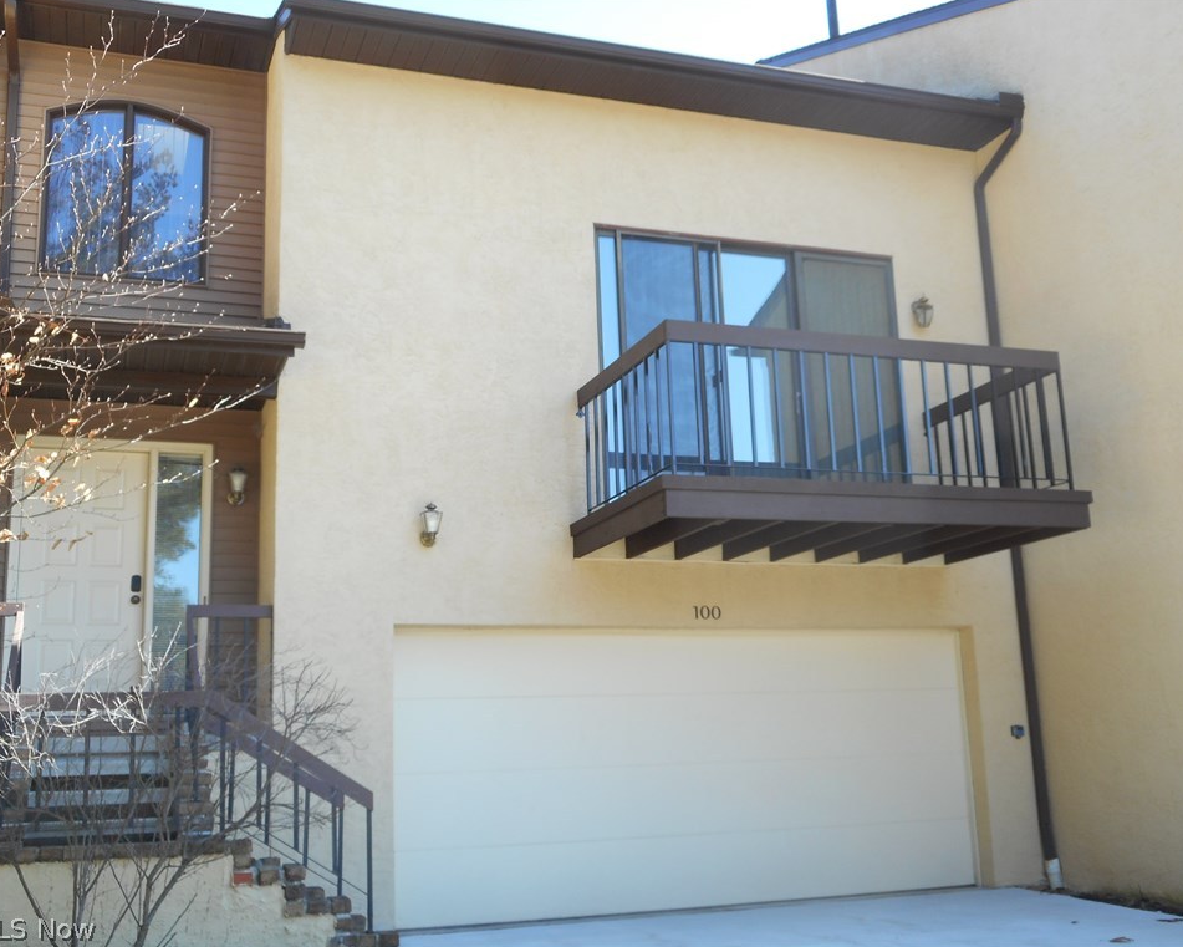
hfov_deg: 44.8
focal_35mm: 41
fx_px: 1436
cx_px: 602
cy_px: 472
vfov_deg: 36.5
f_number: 4.5
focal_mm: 6.9
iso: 80
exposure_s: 1/80
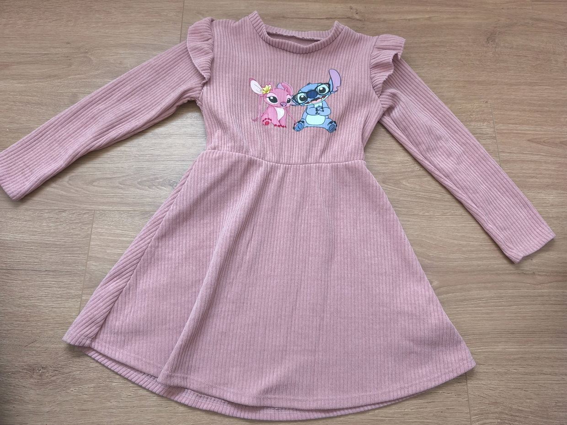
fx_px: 377
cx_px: 284
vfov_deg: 58.9
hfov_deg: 73.9
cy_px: 212
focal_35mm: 23
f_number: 1.6
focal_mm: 6.57
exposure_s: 1/100
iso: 320
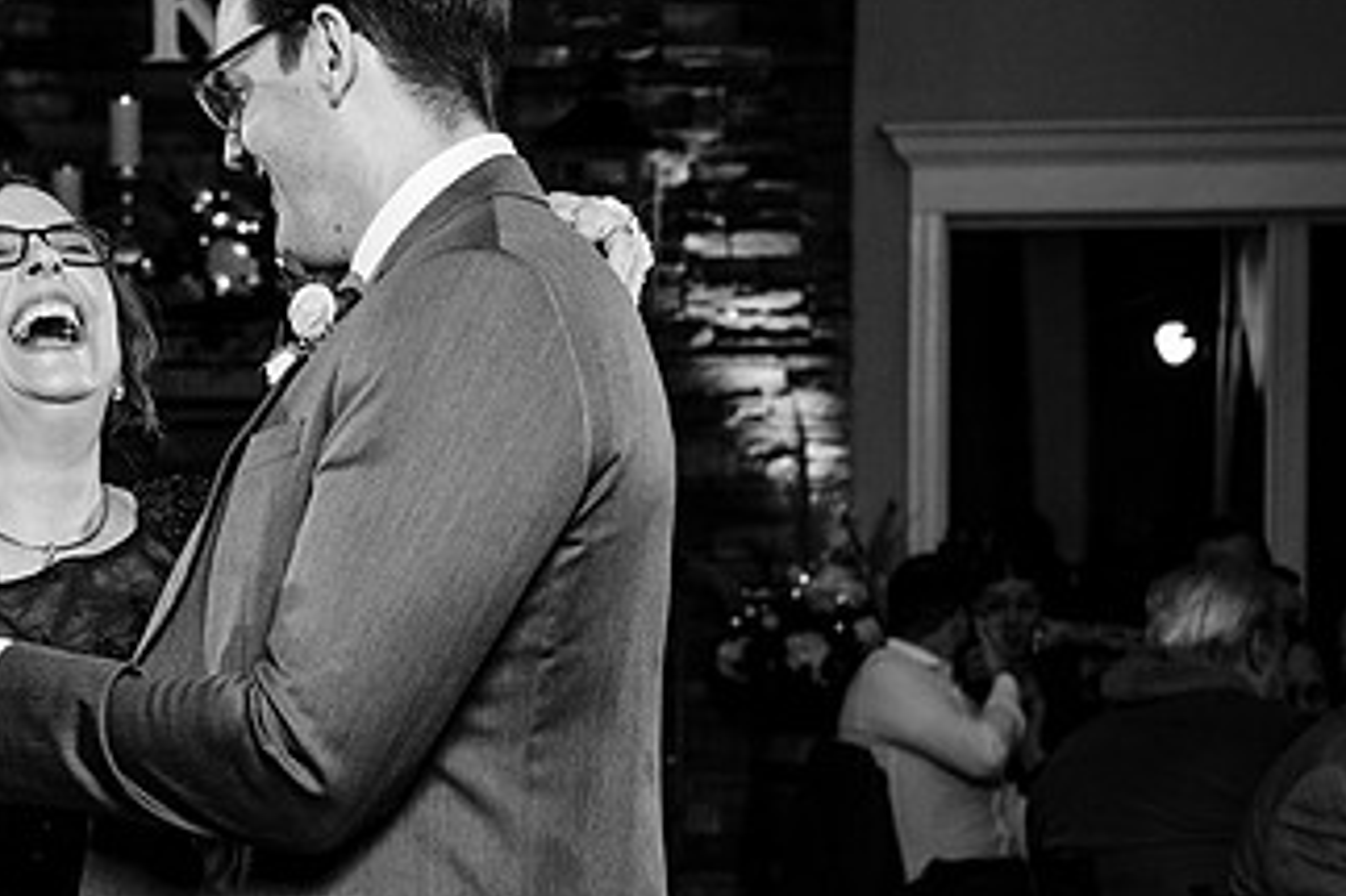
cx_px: 239
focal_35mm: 143
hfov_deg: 14.3
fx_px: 5344
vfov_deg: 9.6
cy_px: 666
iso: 2000
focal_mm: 70
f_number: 5.6
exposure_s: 1/200
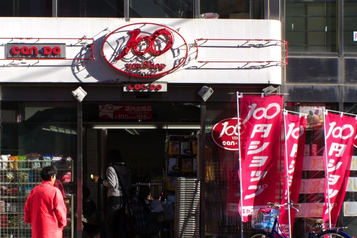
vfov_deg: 25.5
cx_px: 137
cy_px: 143
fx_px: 526
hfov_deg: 37.3
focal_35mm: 53
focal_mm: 28
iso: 100
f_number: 10
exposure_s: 1/125
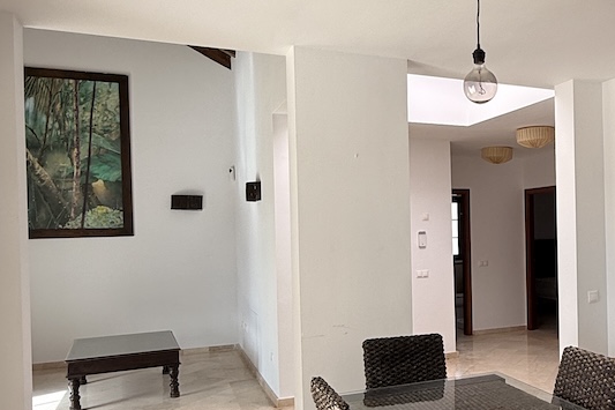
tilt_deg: -0.8
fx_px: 598
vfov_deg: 37.7
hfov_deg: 52.3
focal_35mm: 35
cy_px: 240
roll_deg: +1.1
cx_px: 452
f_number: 2.2
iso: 50
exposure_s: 1/193
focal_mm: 2.22
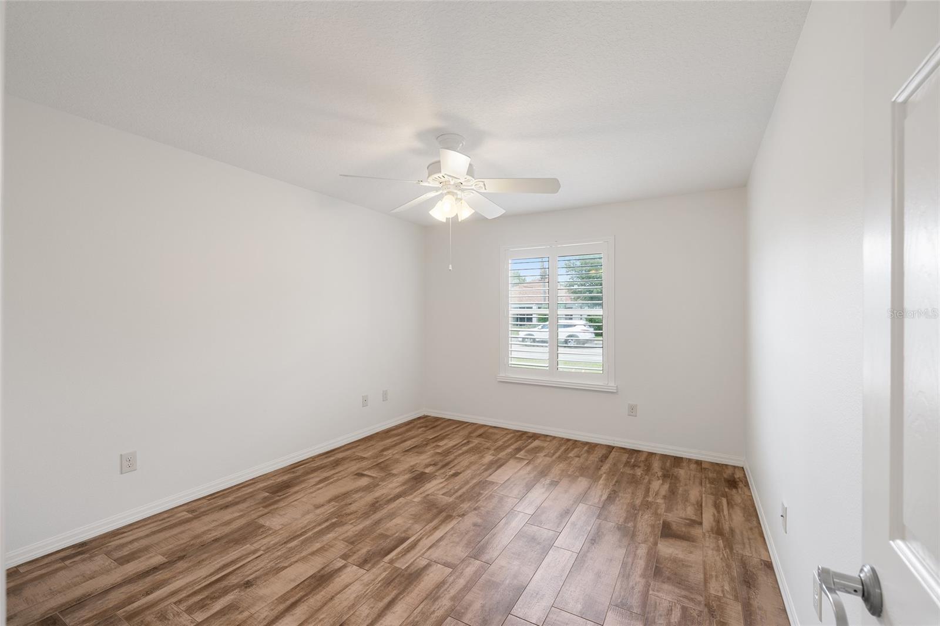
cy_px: 313
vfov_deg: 77.3
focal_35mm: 15
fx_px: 392
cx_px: 470
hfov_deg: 100.4
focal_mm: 15
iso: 320
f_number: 8
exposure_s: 1/2.5
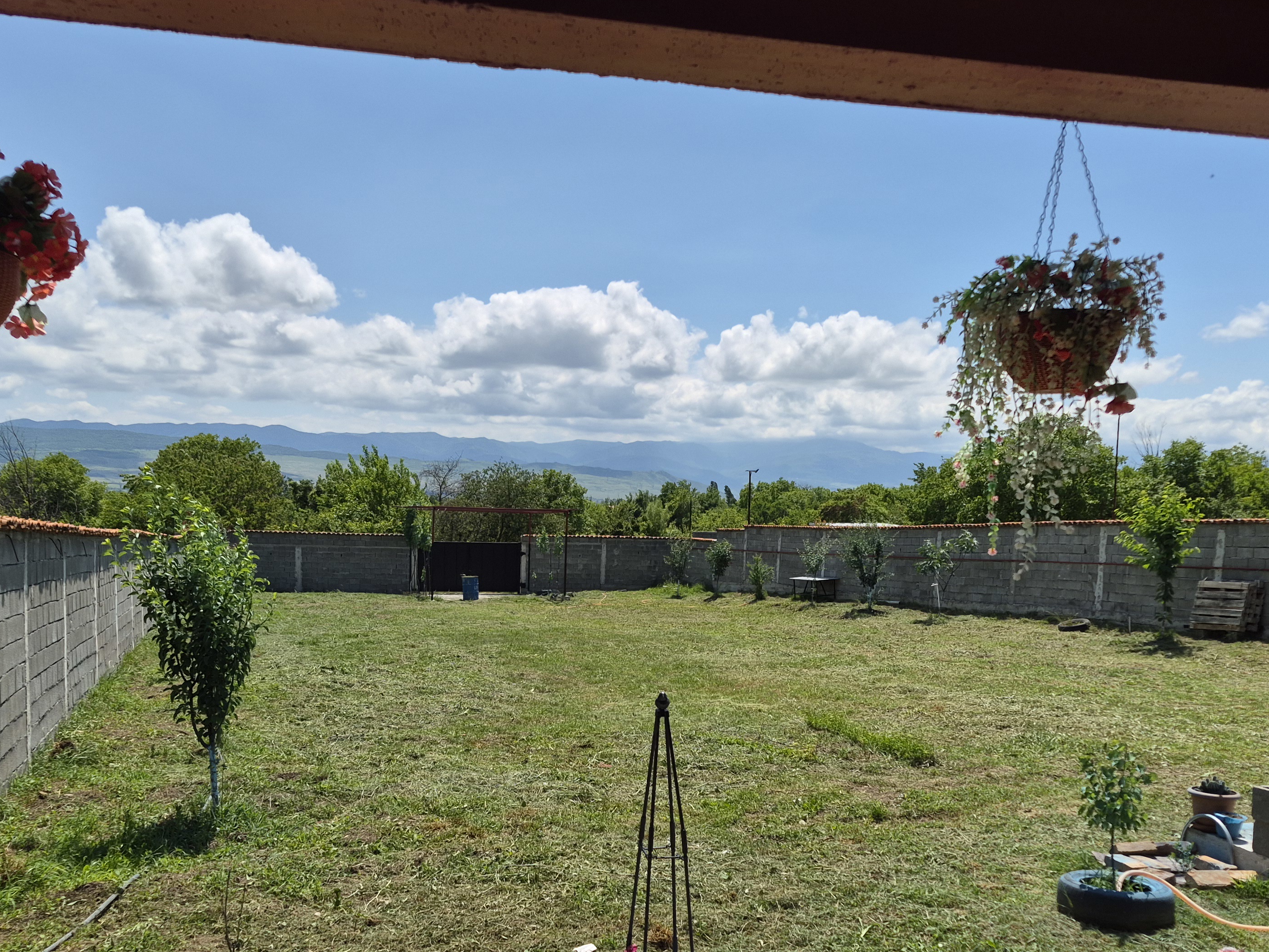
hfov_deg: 55.3
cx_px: 615
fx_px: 1210
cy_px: 604
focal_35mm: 33
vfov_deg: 42.6
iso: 80
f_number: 1.8
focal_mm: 5.4
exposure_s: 1/7696
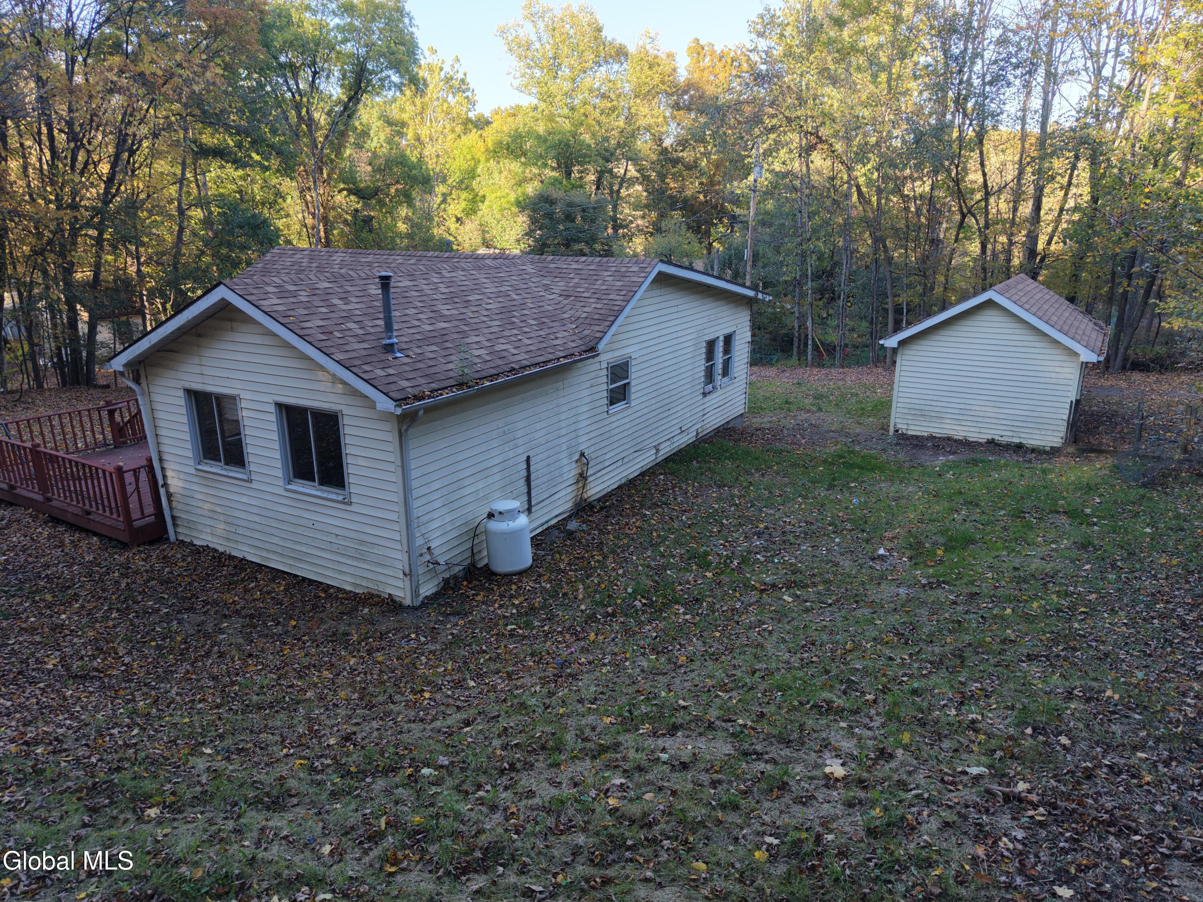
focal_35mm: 24
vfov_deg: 56.8
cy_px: 451
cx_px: 602
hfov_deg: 71.6
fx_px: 834
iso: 100
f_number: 1.8
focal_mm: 8.67
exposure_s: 1/125
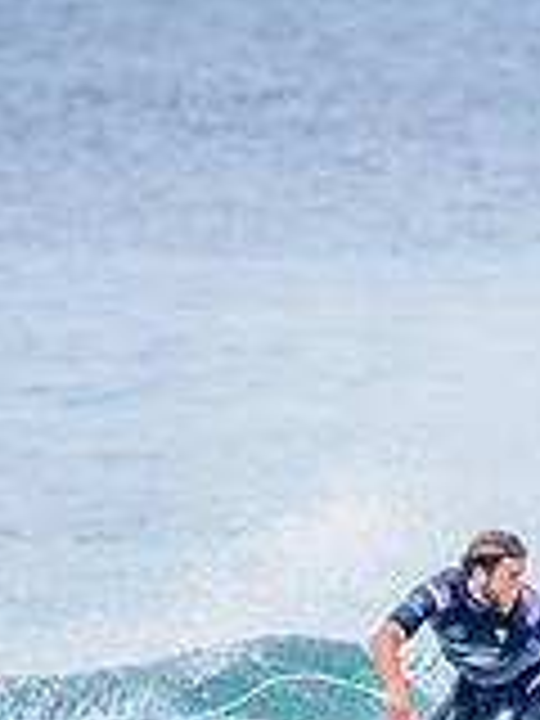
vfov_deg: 1.1
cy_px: 826
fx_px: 36150
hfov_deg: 0.9
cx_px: 508
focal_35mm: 1738
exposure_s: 1/2000
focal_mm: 500
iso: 450
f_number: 5.6
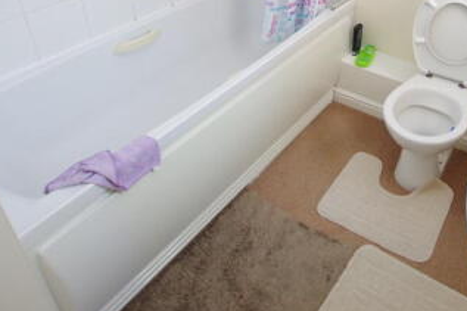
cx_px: 376
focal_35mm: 31
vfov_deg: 38.9
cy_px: 24
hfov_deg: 55.8
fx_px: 402
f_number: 3.5
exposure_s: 1/25
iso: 100
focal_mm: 10
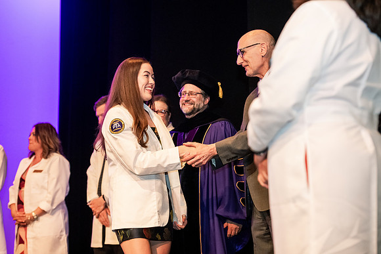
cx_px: 190
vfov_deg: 16.1
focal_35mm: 85
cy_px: 127
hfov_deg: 23.9
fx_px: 900
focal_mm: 85
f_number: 3.5
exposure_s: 1/200
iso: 3200
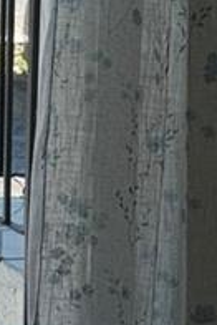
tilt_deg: -10.9
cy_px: 36
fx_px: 2753
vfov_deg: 6.7
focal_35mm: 305
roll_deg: -0.3
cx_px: -442
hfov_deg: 4.3
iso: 64
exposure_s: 1/1560
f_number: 1.78
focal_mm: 6.76
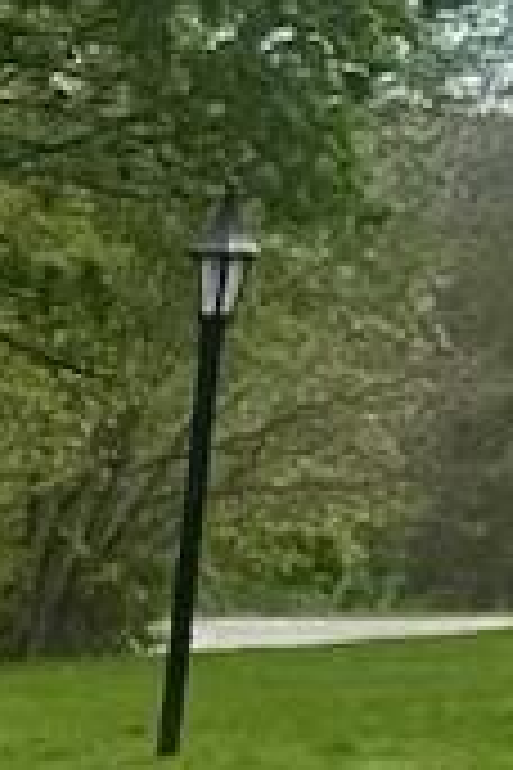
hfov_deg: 5.5
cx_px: 2565
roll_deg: +0.6
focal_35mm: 187
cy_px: -666
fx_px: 3997
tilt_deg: +15.2
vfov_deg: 10.3
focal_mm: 6.86
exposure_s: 1/5525
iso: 80
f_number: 1.78
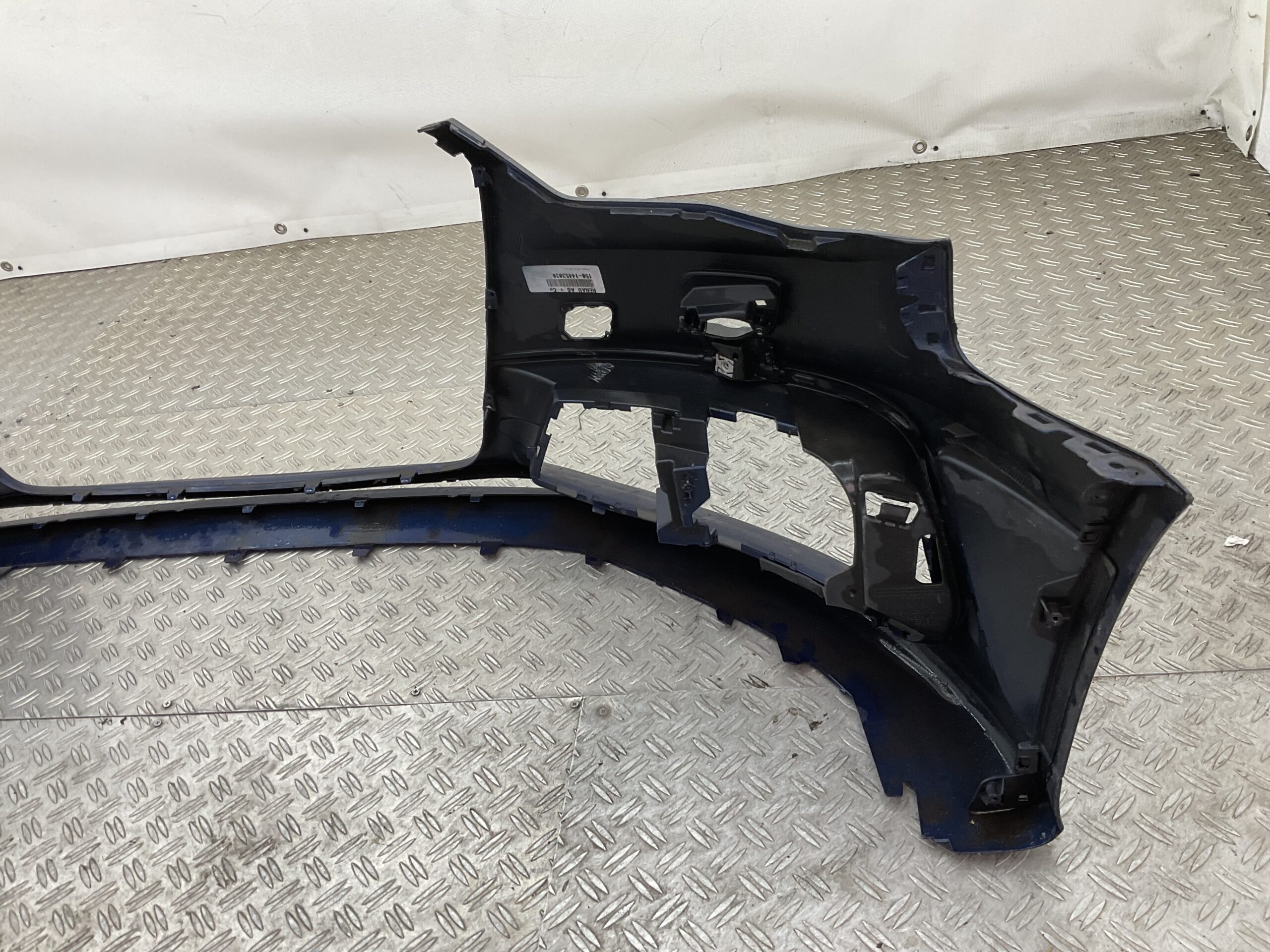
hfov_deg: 61.7
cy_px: 476
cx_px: 635
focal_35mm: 29
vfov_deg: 48.2
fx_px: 1064
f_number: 1.8
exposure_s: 1/120
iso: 40
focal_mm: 3
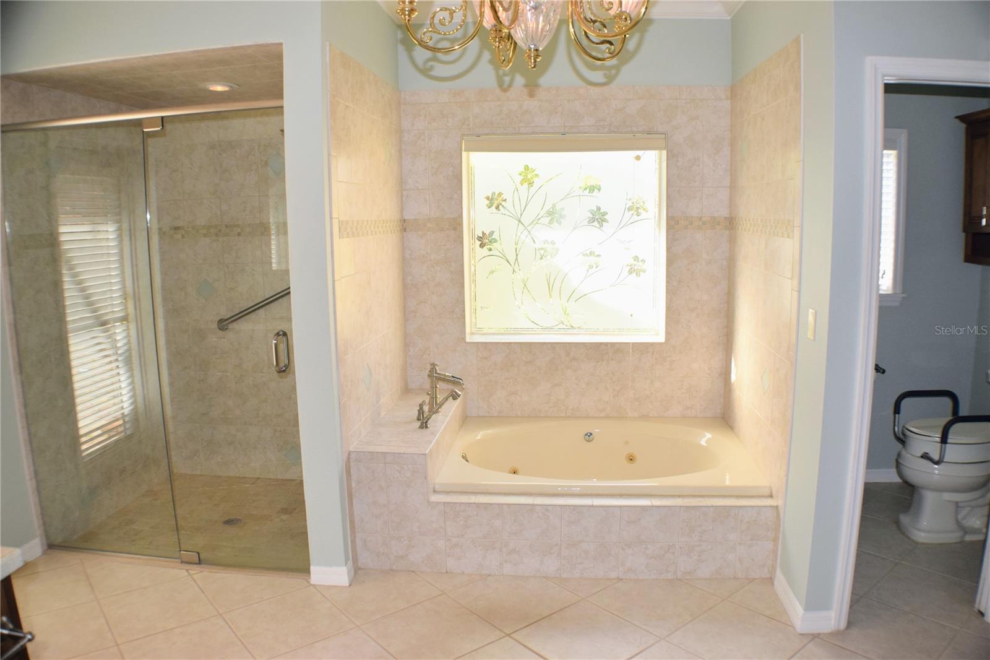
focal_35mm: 33
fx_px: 907
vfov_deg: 40.0
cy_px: 330
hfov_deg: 57.2
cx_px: 495
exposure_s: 1/125
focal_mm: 22
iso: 800
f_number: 5.6
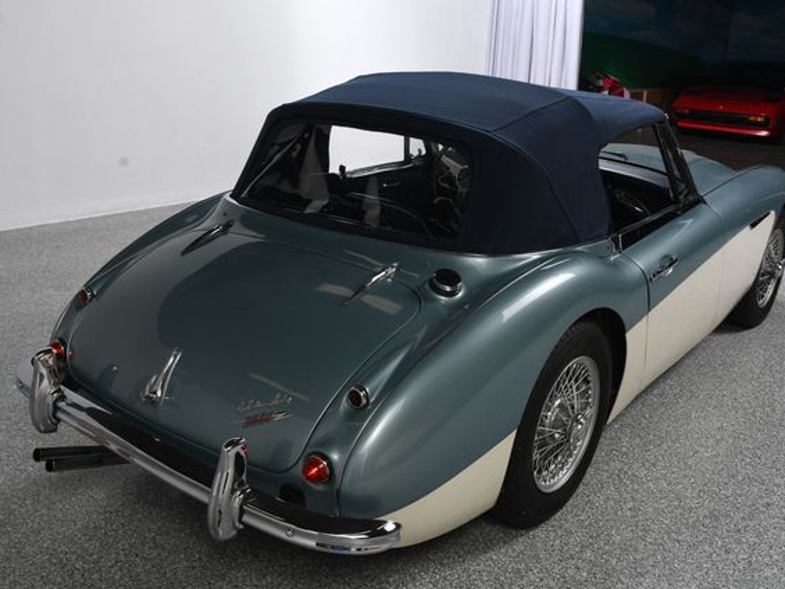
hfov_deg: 50.1
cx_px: 428
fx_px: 839
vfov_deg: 38.7
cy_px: 294
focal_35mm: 37
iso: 100
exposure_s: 1/160
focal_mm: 23
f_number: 11
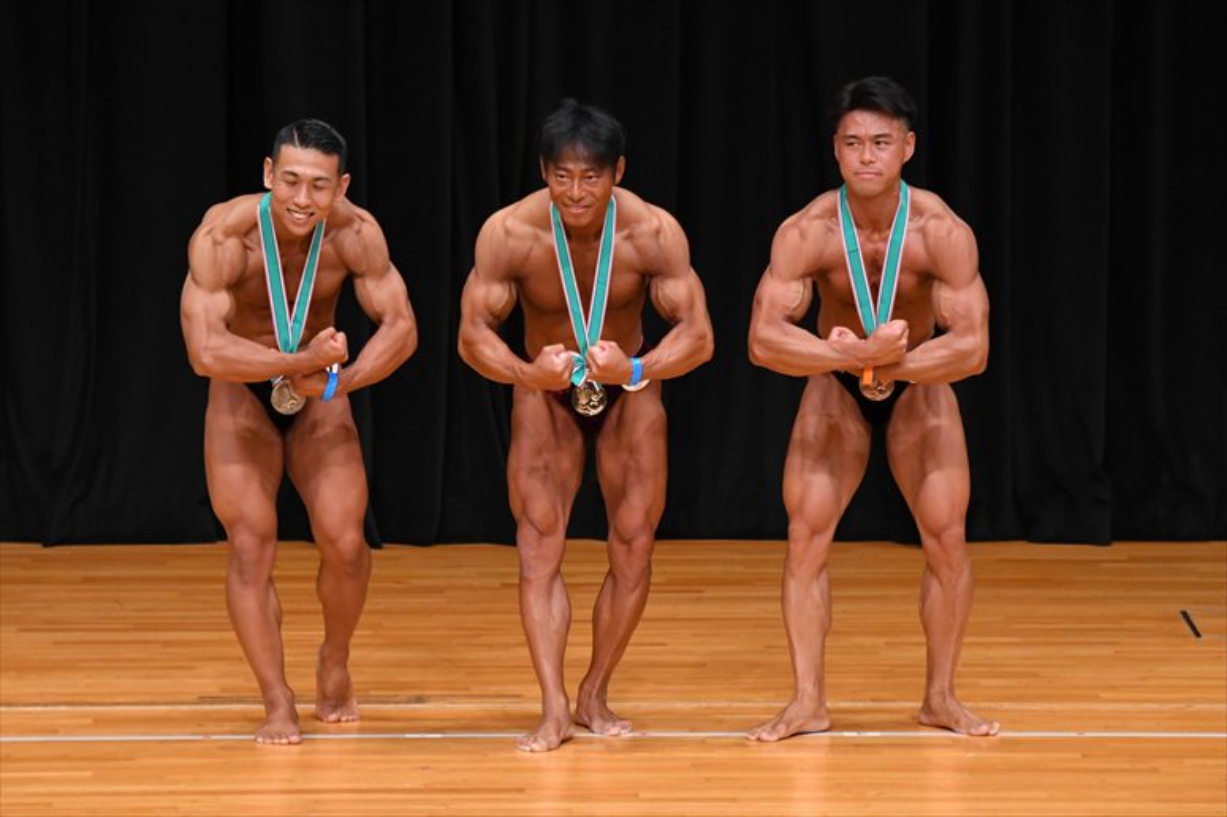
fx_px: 10220
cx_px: 614
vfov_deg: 4.6
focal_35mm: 300
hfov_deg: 6.9
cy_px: 408
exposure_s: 1/400
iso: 3200
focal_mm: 200
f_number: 5.6
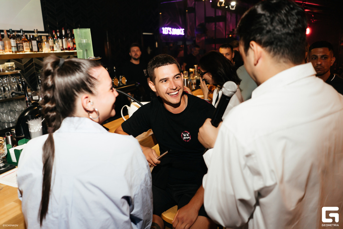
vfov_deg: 46.4
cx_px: 172
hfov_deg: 65.5
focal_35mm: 28
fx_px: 267
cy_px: 114
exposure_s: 1/160
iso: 400
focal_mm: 28
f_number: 2.5
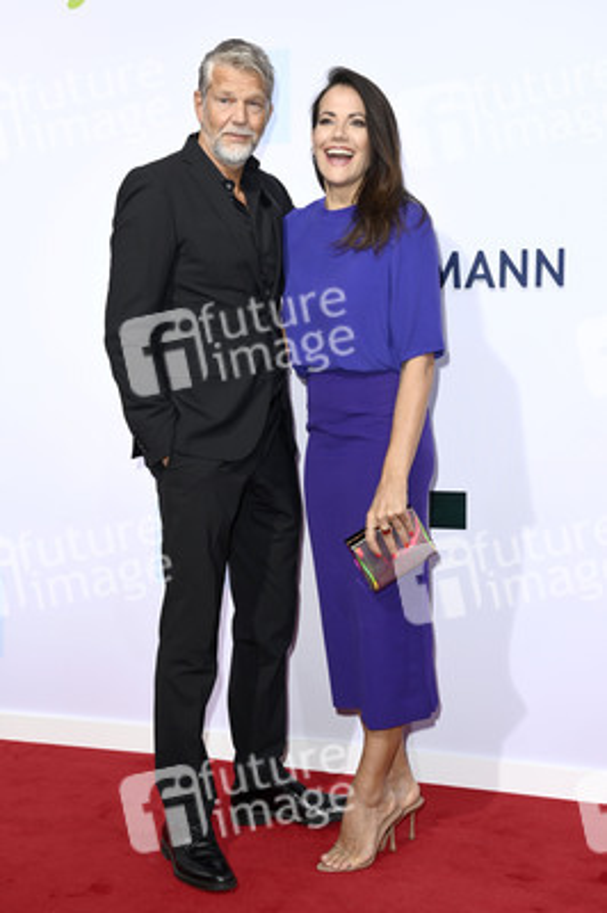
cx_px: 304
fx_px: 1267
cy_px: 456
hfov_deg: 26.9
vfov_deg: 39.6
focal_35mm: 50
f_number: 6.3
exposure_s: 1/250
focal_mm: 50
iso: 400
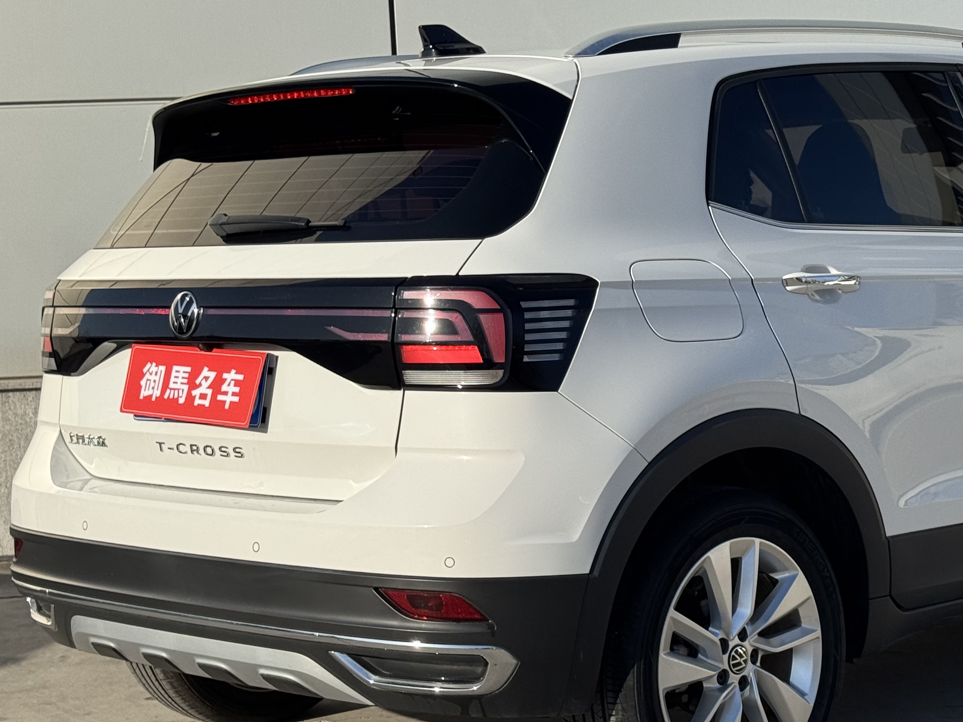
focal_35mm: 77
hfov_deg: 25.1
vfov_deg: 19.1
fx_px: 2142
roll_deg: +2.9
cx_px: 702
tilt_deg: -4.1
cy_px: 372
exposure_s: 1/6410
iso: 64
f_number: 1.78
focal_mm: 6.76
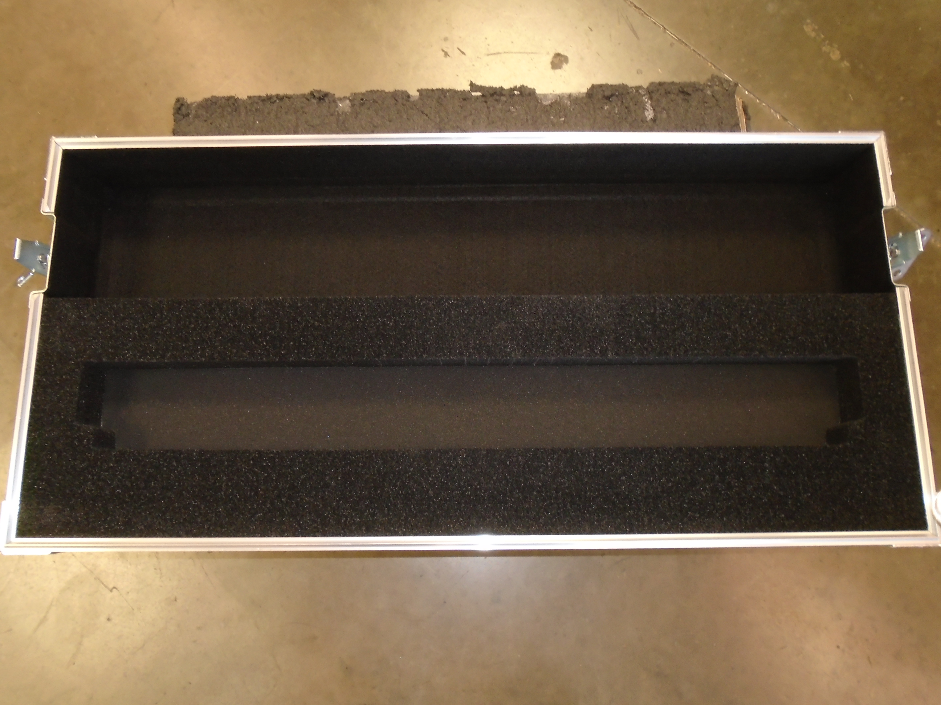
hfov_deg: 67.3
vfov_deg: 53.1
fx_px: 707
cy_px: 352
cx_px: 470
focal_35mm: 26
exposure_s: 1/30
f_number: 3.2
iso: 250
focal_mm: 4.6
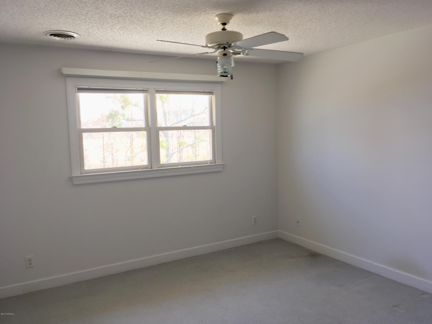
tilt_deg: -5.6
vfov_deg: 48.2
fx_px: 362
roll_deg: +2.2
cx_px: 216
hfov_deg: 61.7
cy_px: 162
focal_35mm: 29
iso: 40
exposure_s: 1/30
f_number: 2.2
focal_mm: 4.15
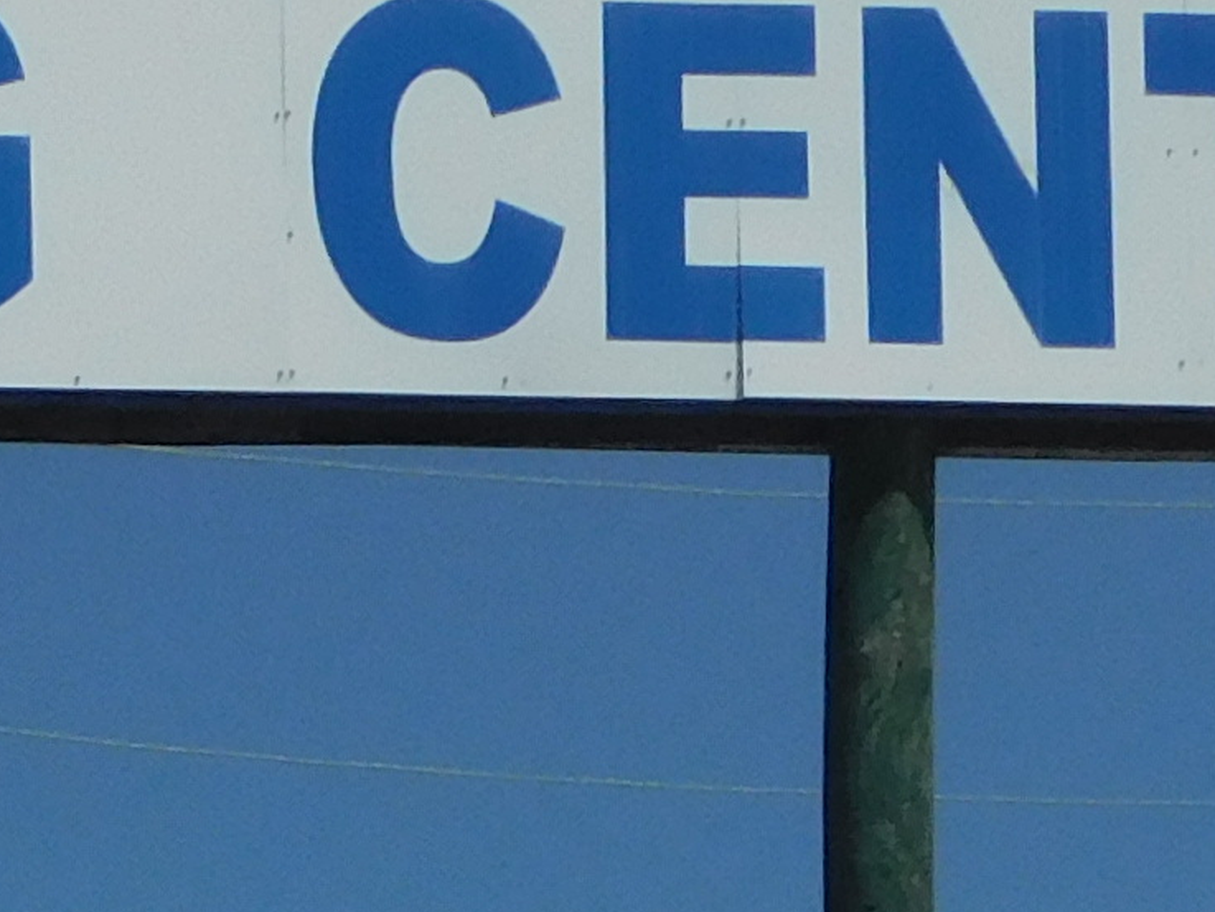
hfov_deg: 7.7
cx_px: -856
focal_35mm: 250
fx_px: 8776
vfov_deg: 5.9
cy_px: 1516
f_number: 7.2
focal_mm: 7.1
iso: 125
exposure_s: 1/800
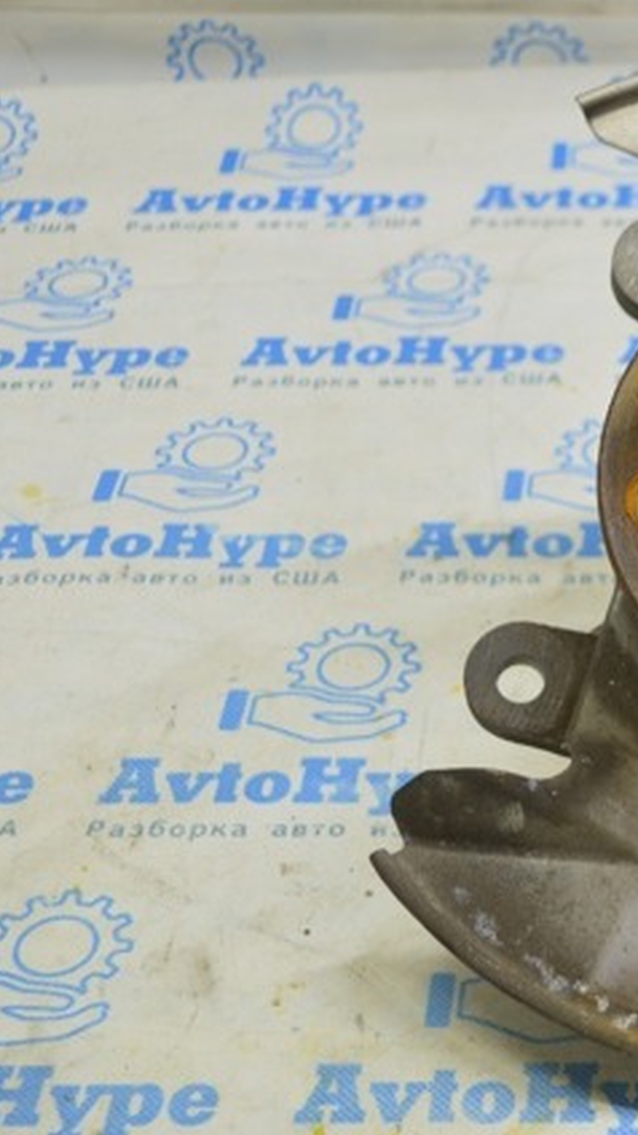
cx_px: 799
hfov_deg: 15.2
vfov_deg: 27.9
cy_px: 568
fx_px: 2285
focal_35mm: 76
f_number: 5.6
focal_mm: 32
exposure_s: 1/25
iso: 400
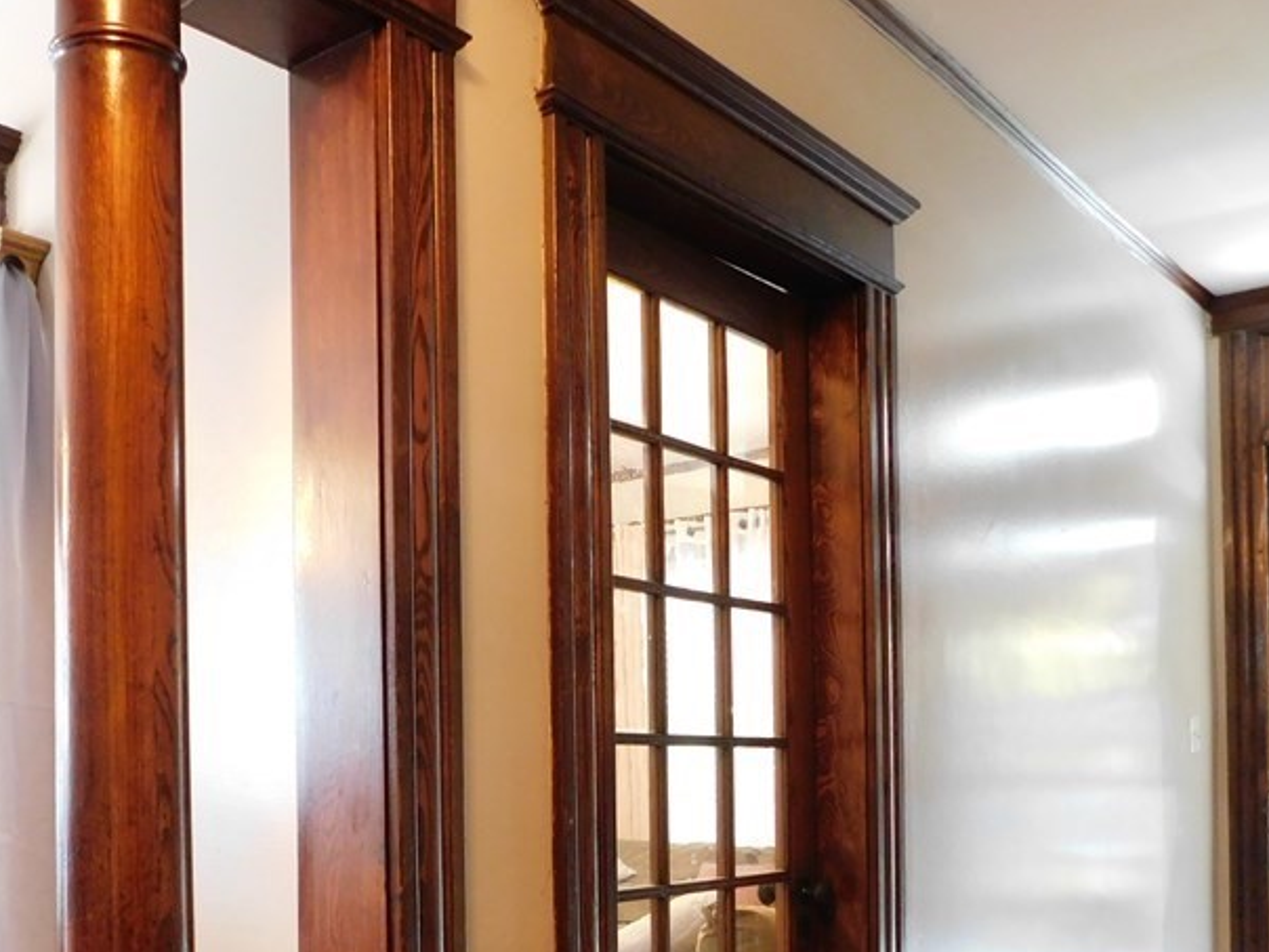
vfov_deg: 35.6
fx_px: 1430
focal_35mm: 39
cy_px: 769
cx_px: 557
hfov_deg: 47.8
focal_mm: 4
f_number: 3
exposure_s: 1/8
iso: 400
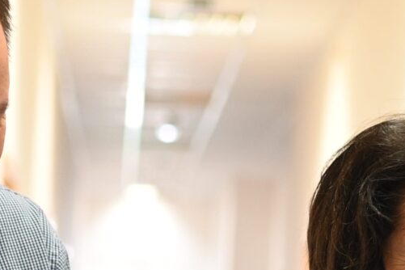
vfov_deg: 7.4
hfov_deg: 11.5
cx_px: 137
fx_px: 2014
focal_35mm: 179
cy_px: 520
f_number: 2.2
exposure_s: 1/125
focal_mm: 35
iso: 1000
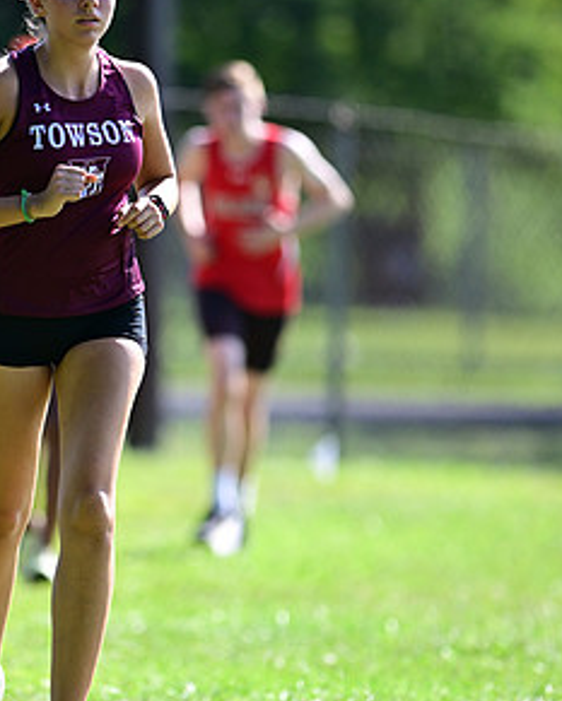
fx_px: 11679
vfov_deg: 3.4
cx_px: 112
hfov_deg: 2.8
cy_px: 359
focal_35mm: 562
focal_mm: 300
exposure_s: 1/2500
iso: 450
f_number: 2.8
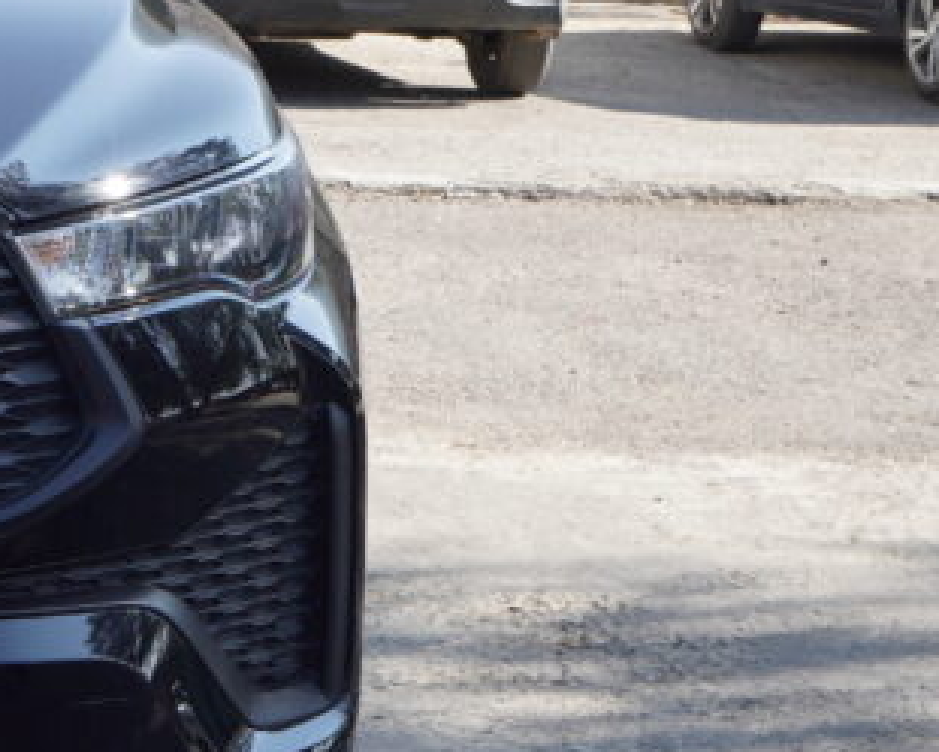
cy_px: 149
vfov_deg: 8.8
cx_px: -356
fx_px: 4893
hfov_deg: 10.7
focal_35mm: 176
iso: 125
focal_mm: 38
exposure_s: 1/80
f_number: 9
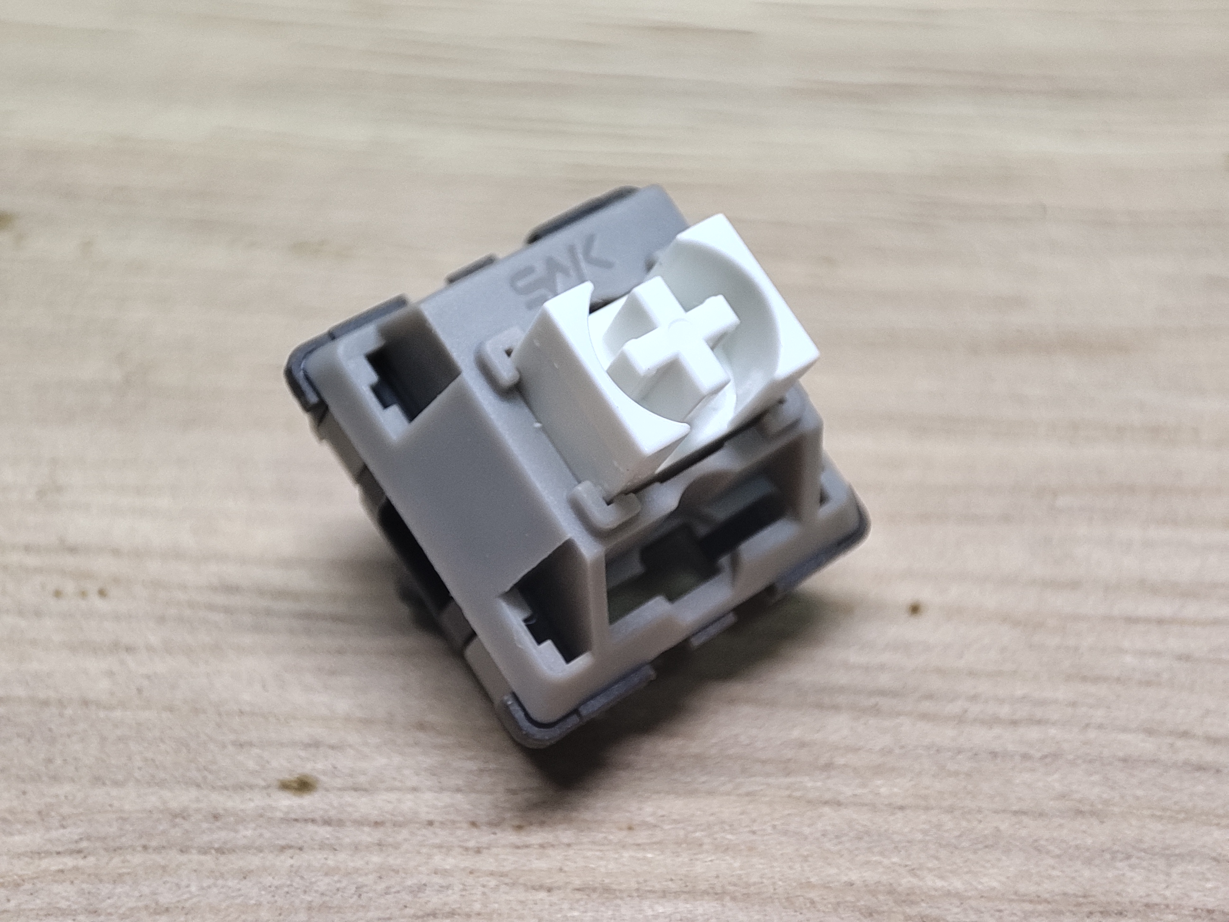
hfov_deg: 39.7
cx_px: 614
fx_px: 1704
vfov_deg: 30.3
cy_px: 461
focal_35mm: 48
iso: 120
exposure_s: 1/50
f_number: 2.4
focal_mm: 4.03
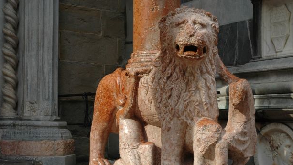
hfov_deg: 32.5
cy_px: 100
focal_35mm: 65
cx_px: 160
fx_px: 502
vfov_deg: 18.6
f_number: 7.1
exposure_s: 1/160
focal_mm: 35
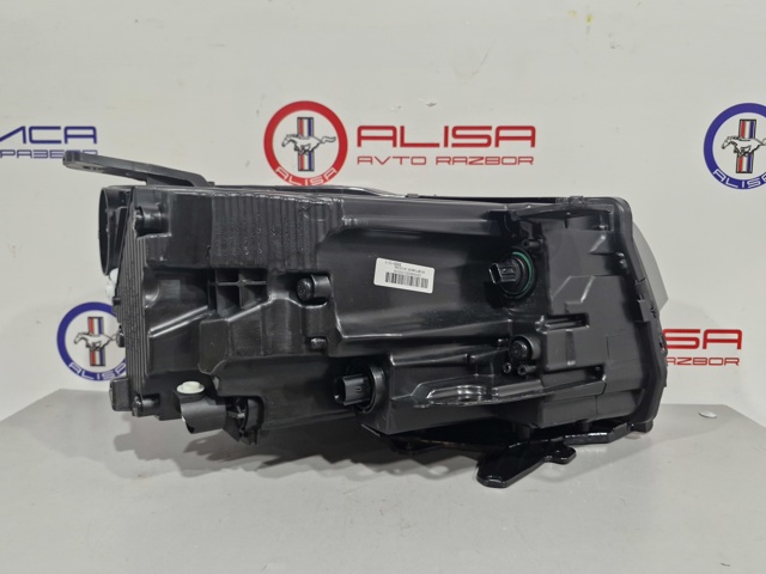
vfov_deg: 58.9
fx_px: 509
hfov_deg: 73.9
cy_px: 287
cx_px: 383
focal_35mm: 23
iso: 500
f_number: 1.8
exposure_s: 1/100
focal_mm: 5.54
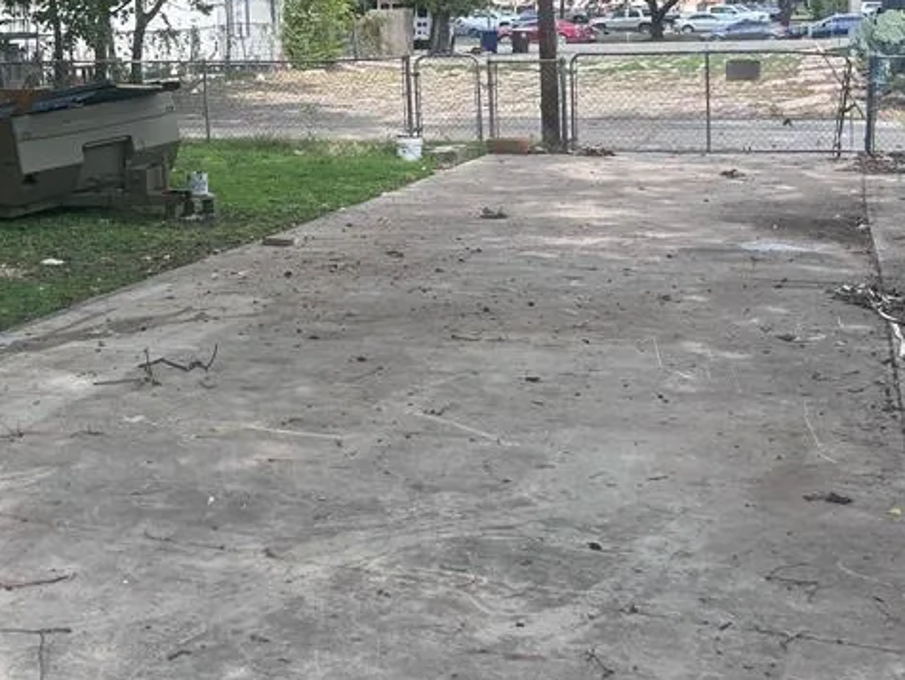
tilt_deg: -0.1
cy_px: 50
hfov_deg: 33.5
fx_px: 1465
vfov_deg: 25.2
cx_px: 208
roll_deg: +2.6
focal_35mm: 56
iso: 50
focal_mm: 5.7
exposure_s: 1/1645
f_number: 1.5
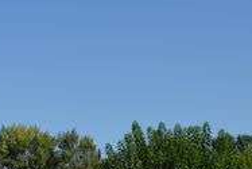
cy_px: 217
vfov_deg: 12.1
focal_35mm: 111
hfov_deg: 18.3
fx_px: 775
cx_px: 61
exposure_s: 1/800
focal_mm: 23
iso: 100
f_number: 5
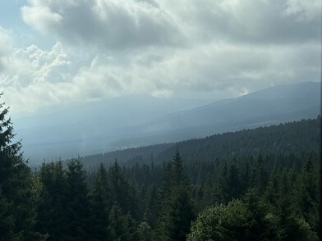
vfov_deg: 21.3
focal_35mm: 68
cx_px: -79
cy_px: 204
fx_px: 633
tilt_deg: -5.7
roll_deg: +2.6
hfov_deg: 25.3
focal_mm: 5.96
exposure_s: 1/6711
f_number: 1.6
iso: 50
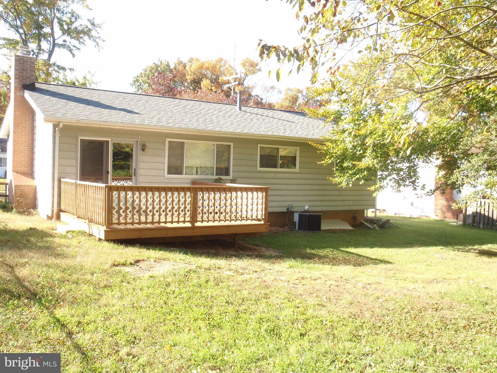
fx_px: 488
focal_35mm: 34
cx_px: 248
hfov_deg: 54.0
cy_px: 186
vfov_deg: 41.8
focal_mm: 6.07
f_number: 3.5
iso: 64
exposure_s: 1/100
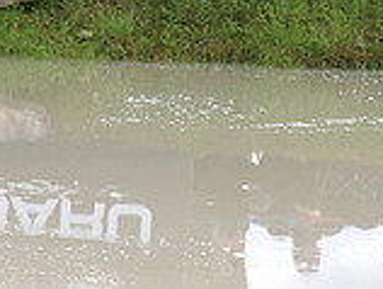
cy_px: -178
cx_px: -303
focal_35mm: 388
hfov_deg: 5.0
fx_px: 4299
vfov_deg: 3.8
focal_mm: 110
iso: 1100
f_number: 5.6
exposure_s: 1/1250
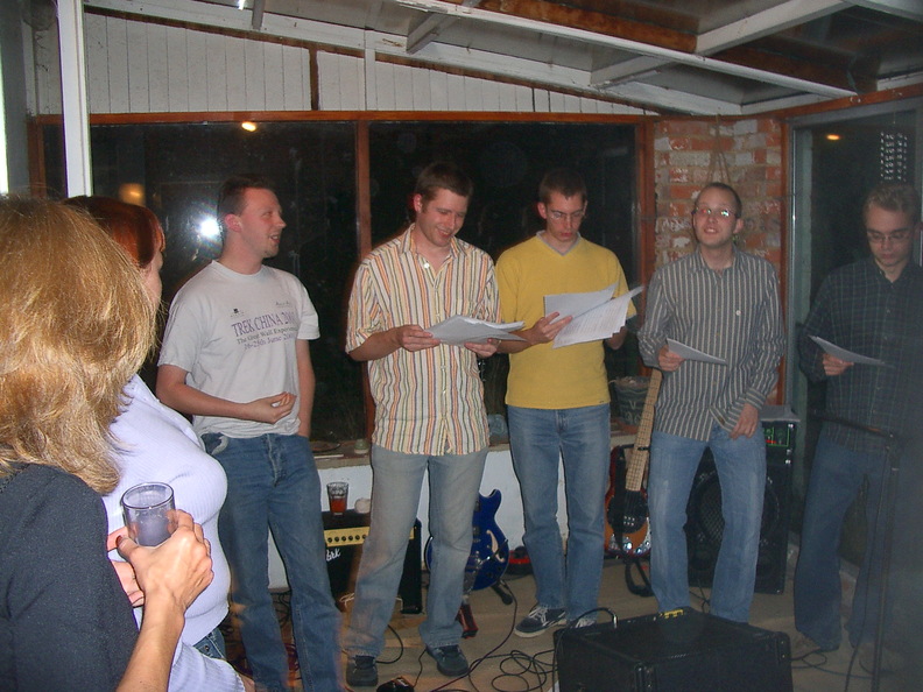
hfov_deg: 52.6
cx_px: 462
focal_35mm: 35
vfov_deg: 40.7
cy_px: 346
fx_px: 933
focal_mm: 5.8
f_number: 2.6
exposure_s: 1/40
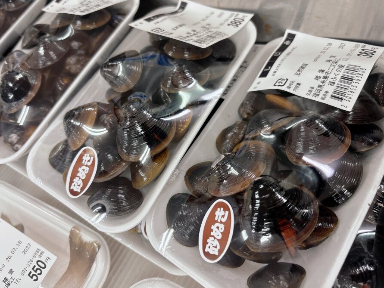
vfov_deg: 49.7
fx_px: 311
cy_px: 135
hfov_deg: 63.4
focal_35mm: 28
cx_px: 186
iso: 100
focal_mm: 5.96
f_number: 1.6
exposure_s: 1/60
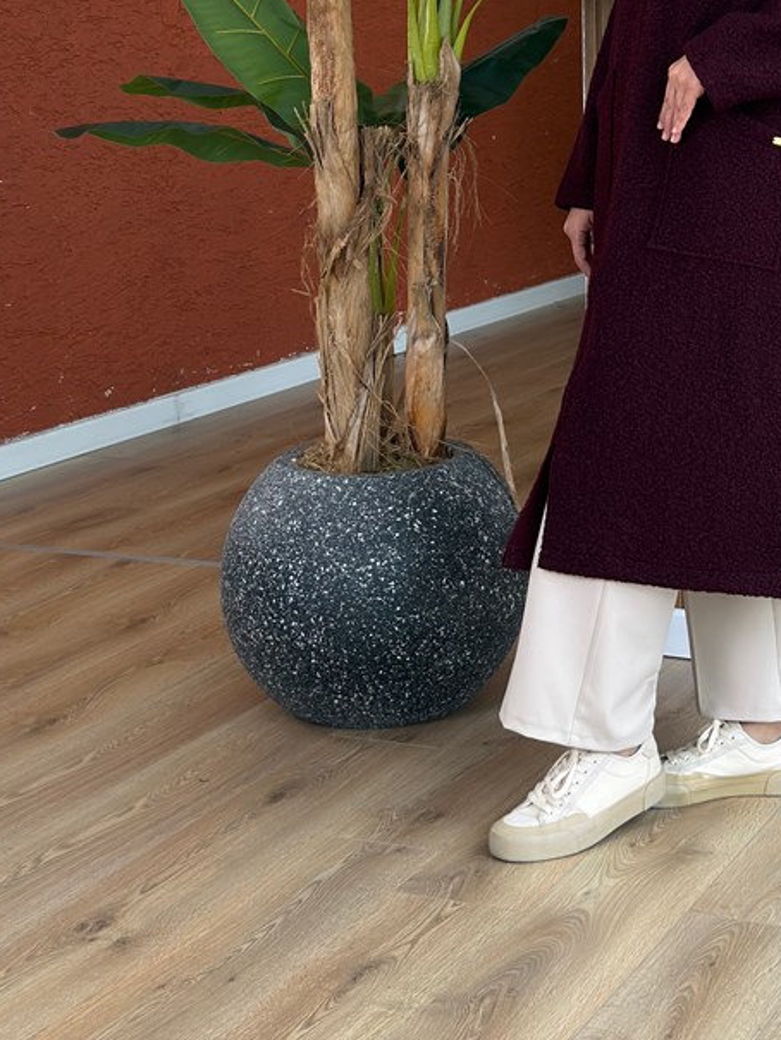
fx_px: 2225
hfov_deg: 19.6
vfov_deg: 25.4
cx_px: 669
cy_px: 77
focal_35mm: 74
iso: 100
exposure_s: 1/120
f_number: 1.78
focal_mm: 6.76
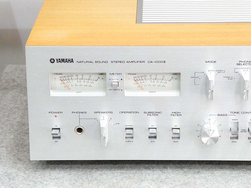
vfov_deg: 12.0
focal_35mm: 124
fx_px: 899
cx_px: 126
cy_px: 94
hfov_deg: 15.9
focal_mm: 22.3
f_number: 6.3
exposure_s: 1/40
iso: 1600
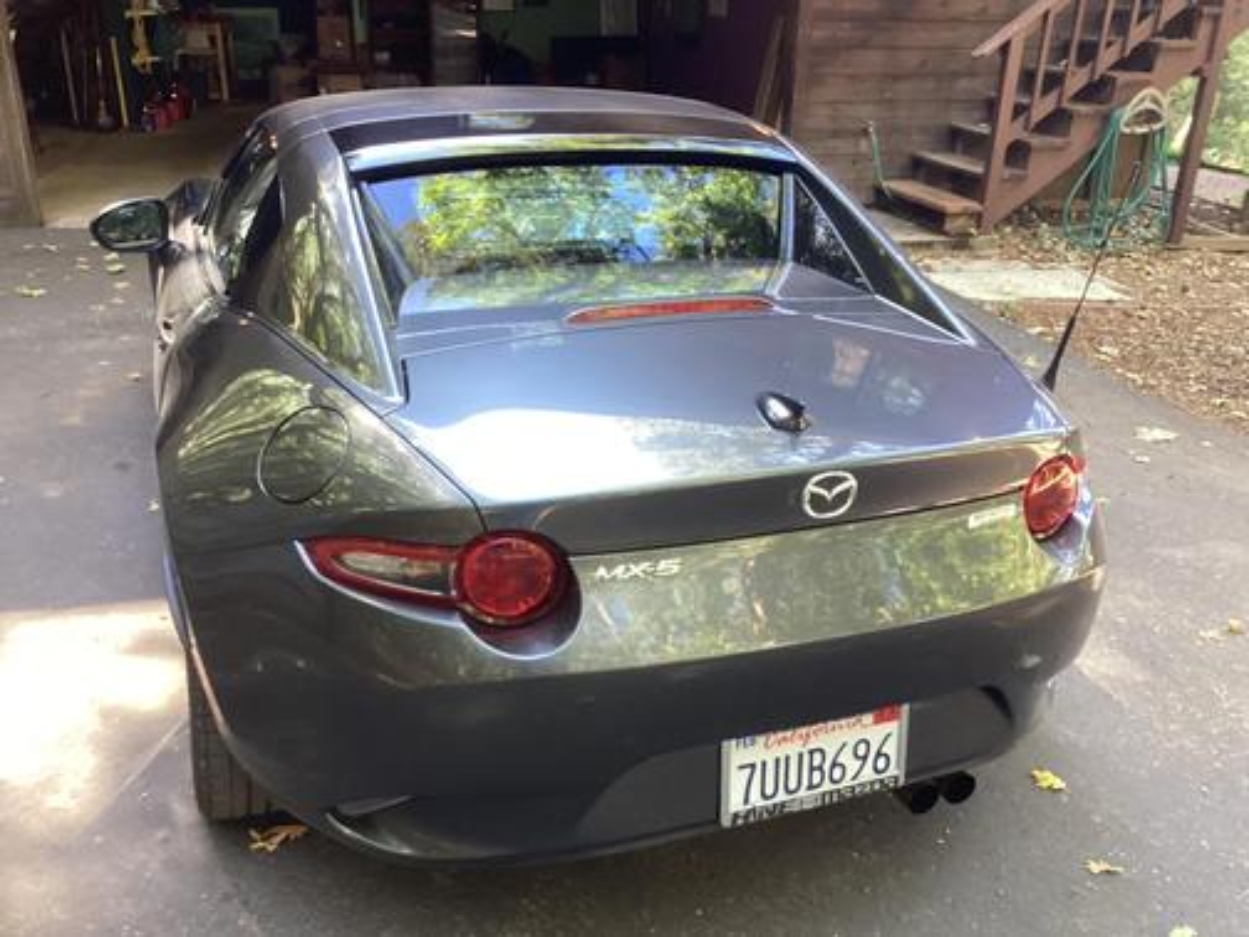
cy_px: 468
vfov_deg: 45.4
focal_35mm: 31
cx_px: 624
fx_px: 1119
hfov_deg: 58.4
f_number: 2.4
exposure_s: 1/60
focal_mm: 3.3
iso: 125
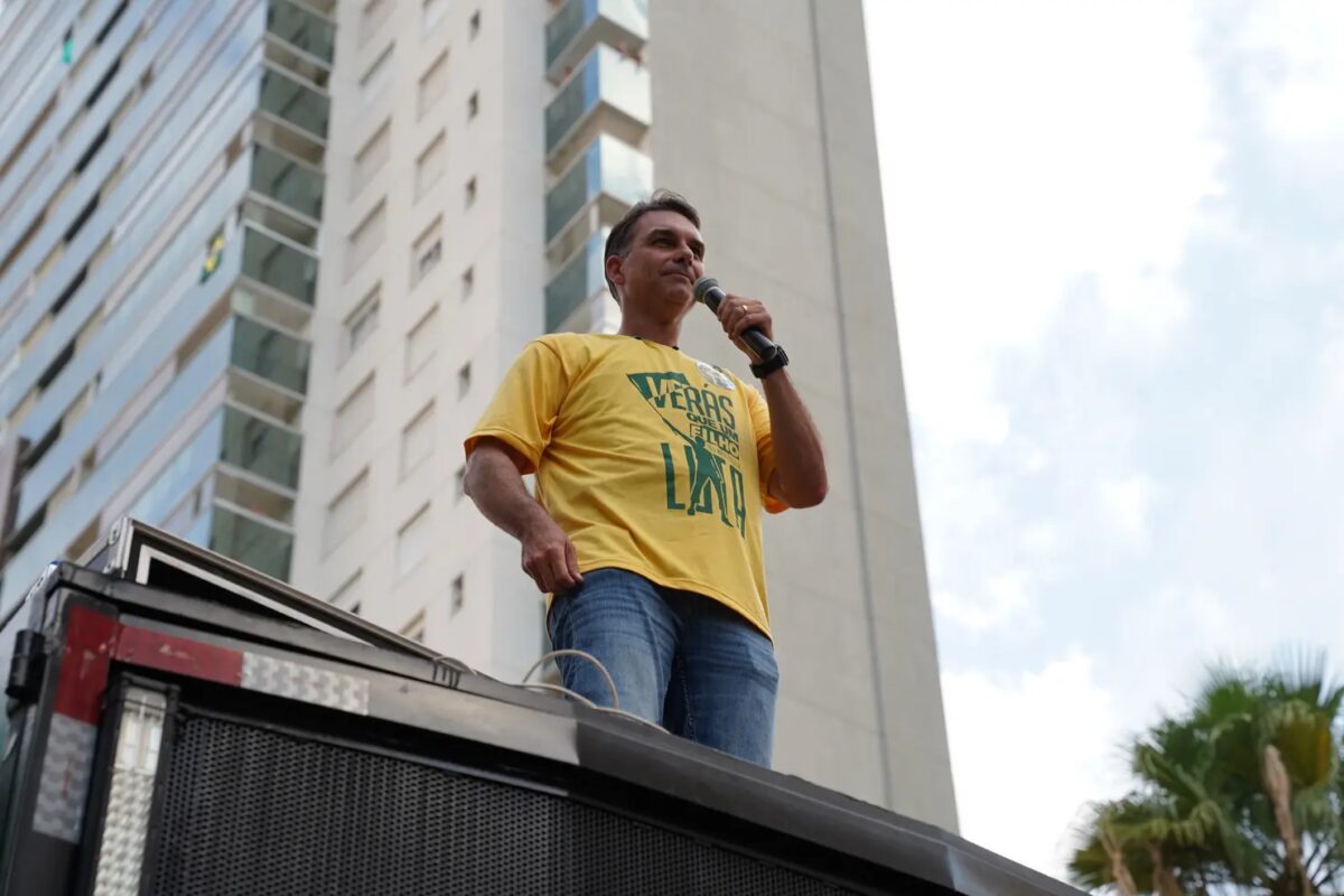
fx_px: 2613
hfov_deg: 28.8
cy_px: 448
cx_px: 672
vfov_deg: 19.5
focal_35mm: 70
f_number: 4.5
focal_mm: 70
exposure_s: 1/160
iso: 200
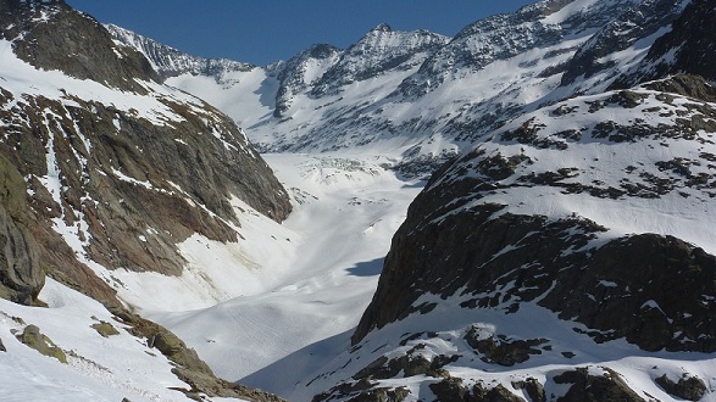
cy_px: 153
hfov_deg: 51.6
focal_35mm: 39
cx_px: 355
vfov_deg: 30.3
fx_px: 740
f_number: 5.6
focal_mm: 5.7
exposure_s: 1/1000
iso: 80
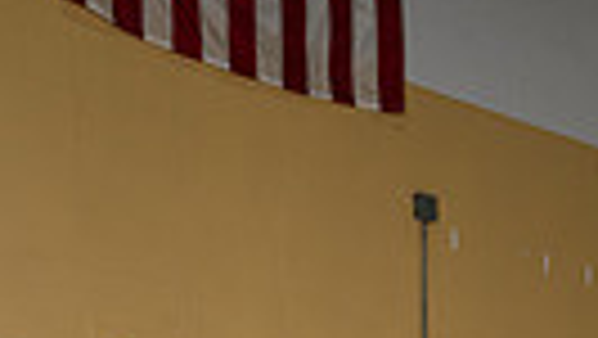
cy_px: 910
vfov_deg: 11.0
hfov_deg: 23.7
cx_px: 629
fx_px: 1349
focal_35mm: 85
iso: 800
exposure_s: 1/250
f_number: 8
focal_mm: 24
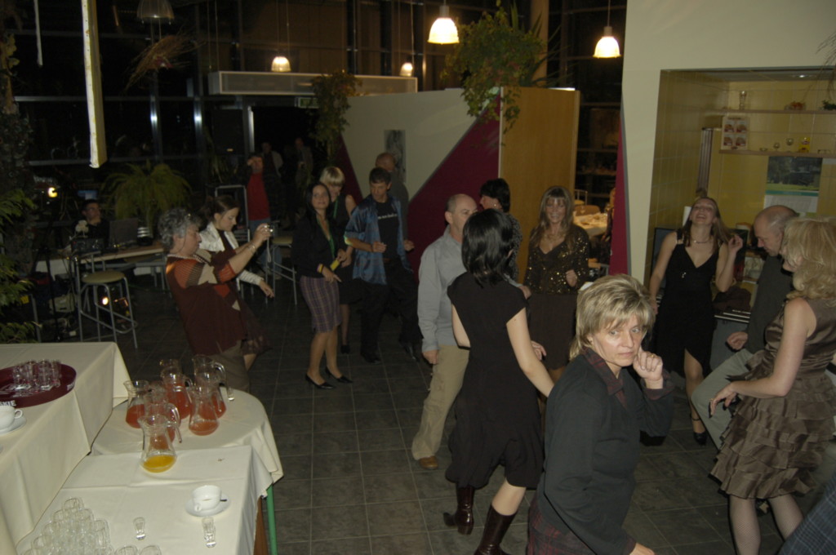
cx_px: 418
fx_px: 626
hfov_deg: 67.4
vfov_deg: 47.8
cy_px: 278
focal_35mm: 27
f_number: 3.5
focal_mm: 18
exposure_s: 1/60
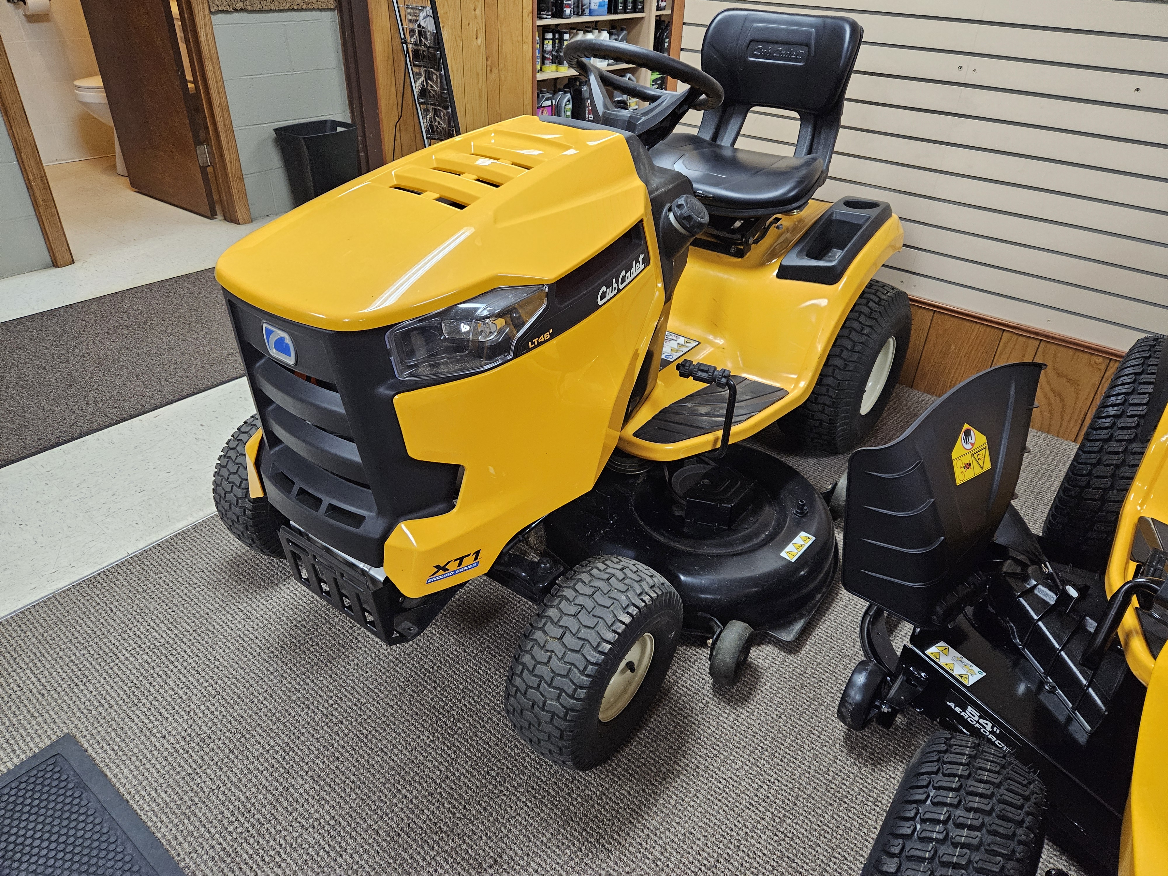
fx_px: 776
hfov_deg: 73.9
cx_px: 584
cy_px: 438
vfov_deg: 58.9
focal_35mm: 23
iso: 800
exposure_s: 1/120
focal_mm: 5.4
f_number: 1.8
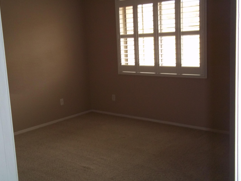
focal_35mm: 43
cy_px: 83
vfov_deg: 33.6
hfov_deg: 43.8
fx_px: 299
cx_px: 106
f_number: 3.1
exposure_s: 1/30
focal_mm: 6.5
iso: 160
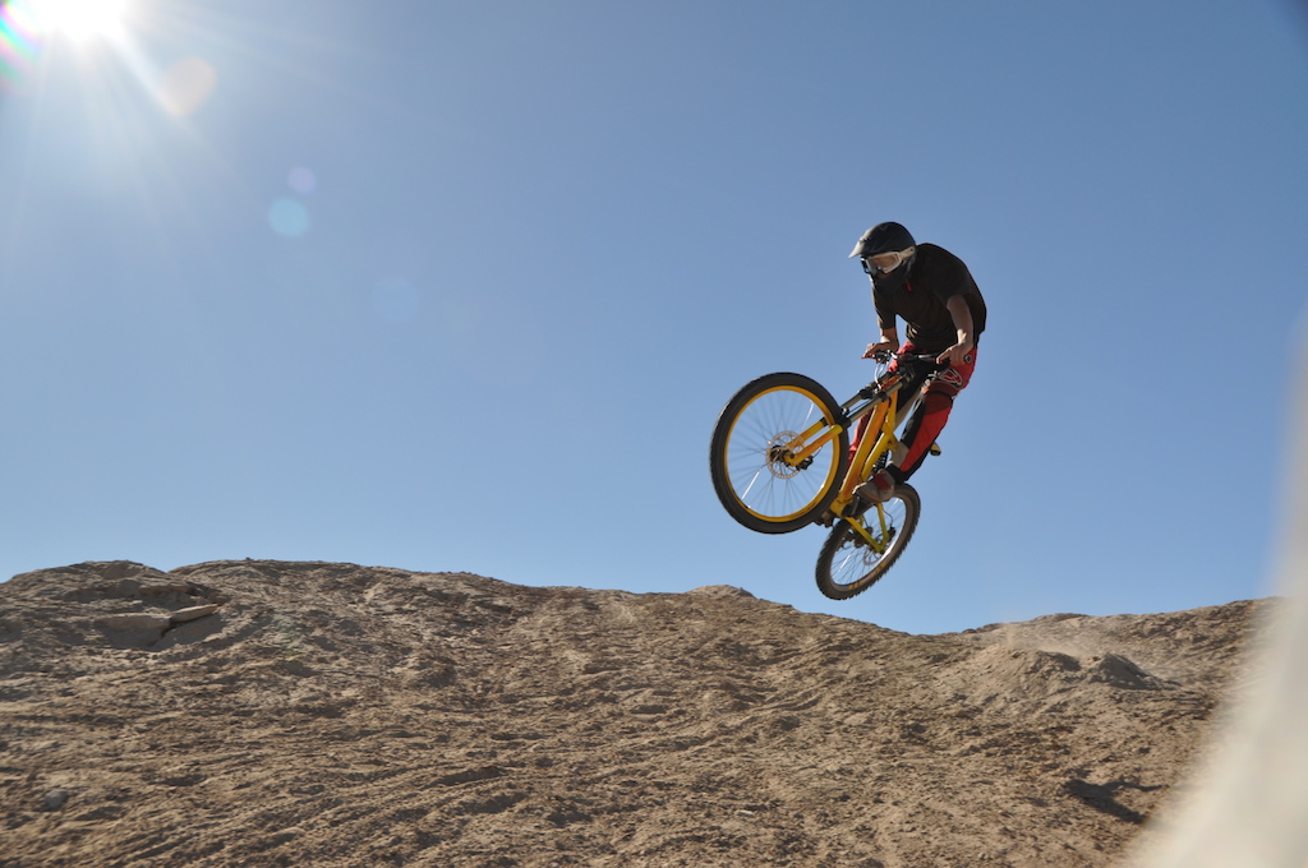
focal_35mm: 33
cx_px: 654
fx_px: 1197
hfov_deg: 57.3
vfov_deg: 39.9
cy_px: 434
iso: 200
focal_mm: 22
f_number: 8
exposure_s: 1/250
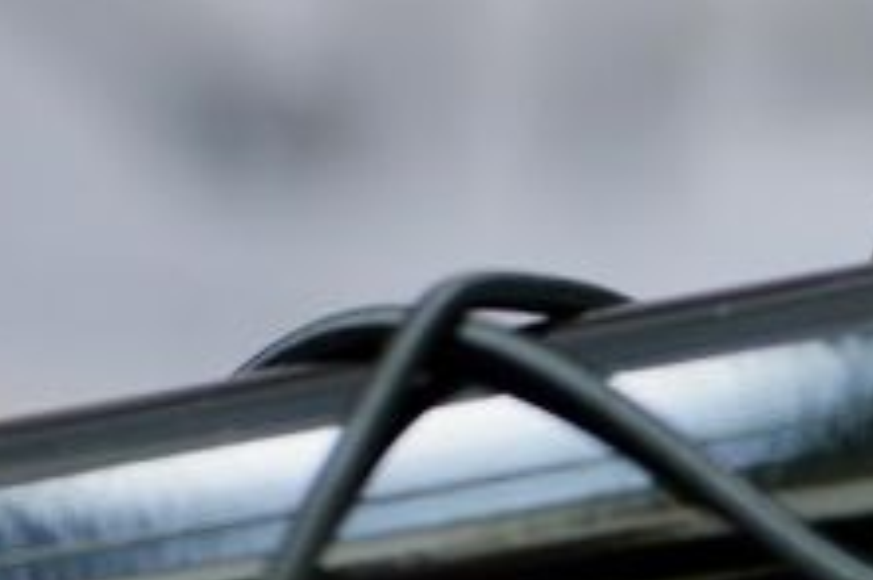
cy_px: 1592
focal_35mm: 290
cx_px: 328
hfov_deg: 7.1
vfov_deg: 4.6
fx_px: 7027
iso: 100
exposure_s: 1/320
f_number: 1.4
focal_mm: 50
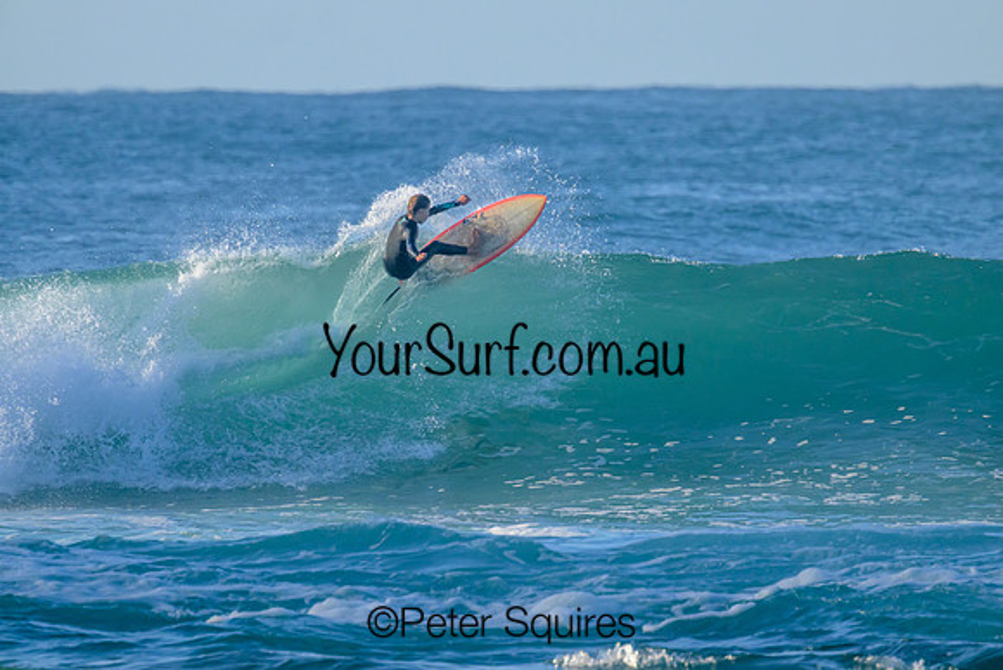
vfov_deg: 1.7
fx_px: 22293
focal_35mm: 800
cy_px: 335
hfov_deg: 2.6
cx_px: 502
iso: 2500
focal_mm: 800
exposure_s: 1/2000
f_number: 11
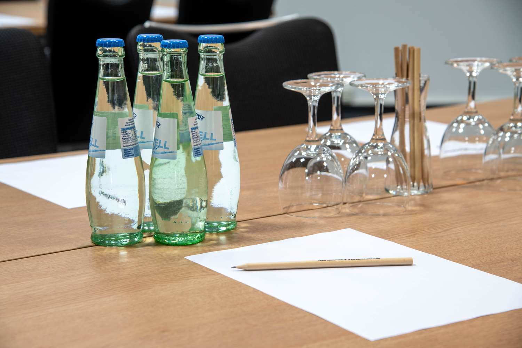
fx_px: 1232
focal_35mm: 85
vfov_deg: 16.1
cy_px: 174
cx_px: 261
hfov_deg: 23.9
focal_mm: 85
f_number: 7.1
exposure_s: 1/2
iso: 125
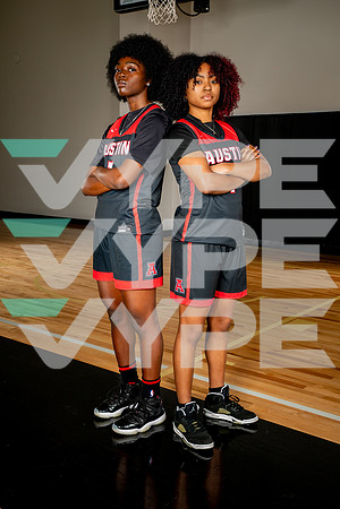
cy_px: 254
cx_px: 170
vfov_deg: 46.4
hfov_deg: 31.9
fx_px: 595
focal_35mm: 42
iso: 250
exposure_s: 1/400
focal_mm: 42
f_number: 8
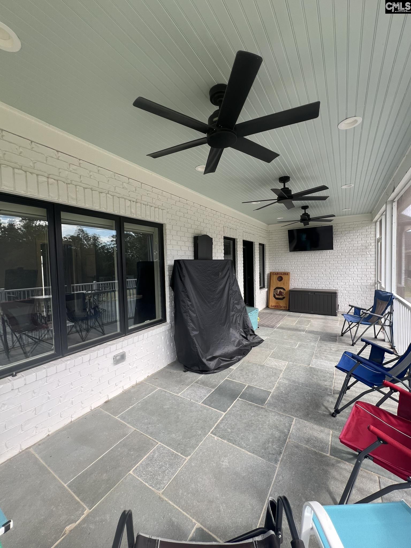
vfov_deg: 106.2
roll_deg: +1.8
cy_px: 274
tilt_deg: -2.1
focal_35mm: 13
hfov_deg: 89.9
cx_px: 206
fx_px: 206
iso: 32
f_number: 1.8
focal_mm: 1.57
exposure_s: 1/152
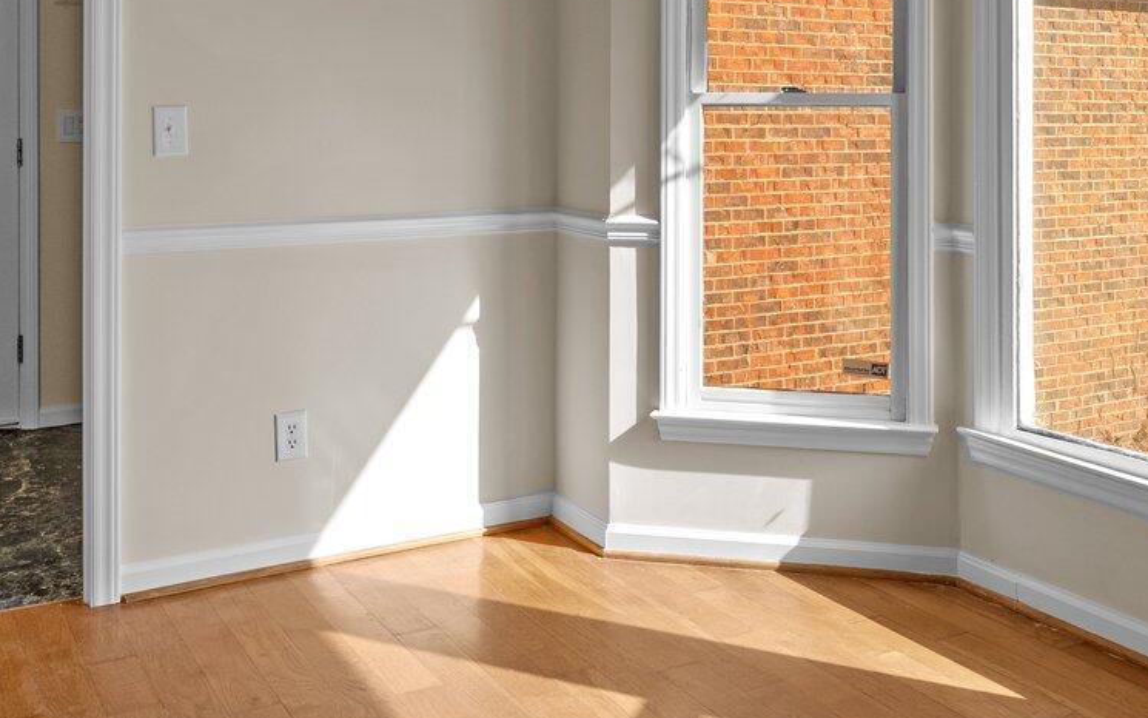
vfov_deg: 29.7
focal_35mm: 42
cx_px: 713
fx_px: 1314
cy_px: 116
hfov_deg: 46.8
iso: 200
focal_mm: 15
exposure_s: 1/80
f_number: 8
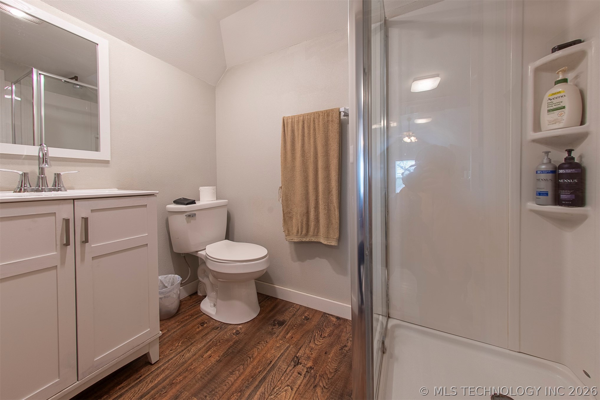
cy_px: 200
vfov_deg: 73.7
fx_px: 267
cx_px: 300
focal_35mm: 16
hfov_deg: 96.7
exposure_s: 1/60
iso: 400
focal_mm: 16
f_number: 6.7
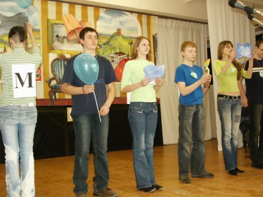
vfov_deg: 33.6
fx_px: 327
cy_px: 98
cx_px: 132
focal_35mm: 43
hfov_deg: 43.9
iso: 200
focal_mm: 8.93
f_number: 3.6
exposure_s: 1/45
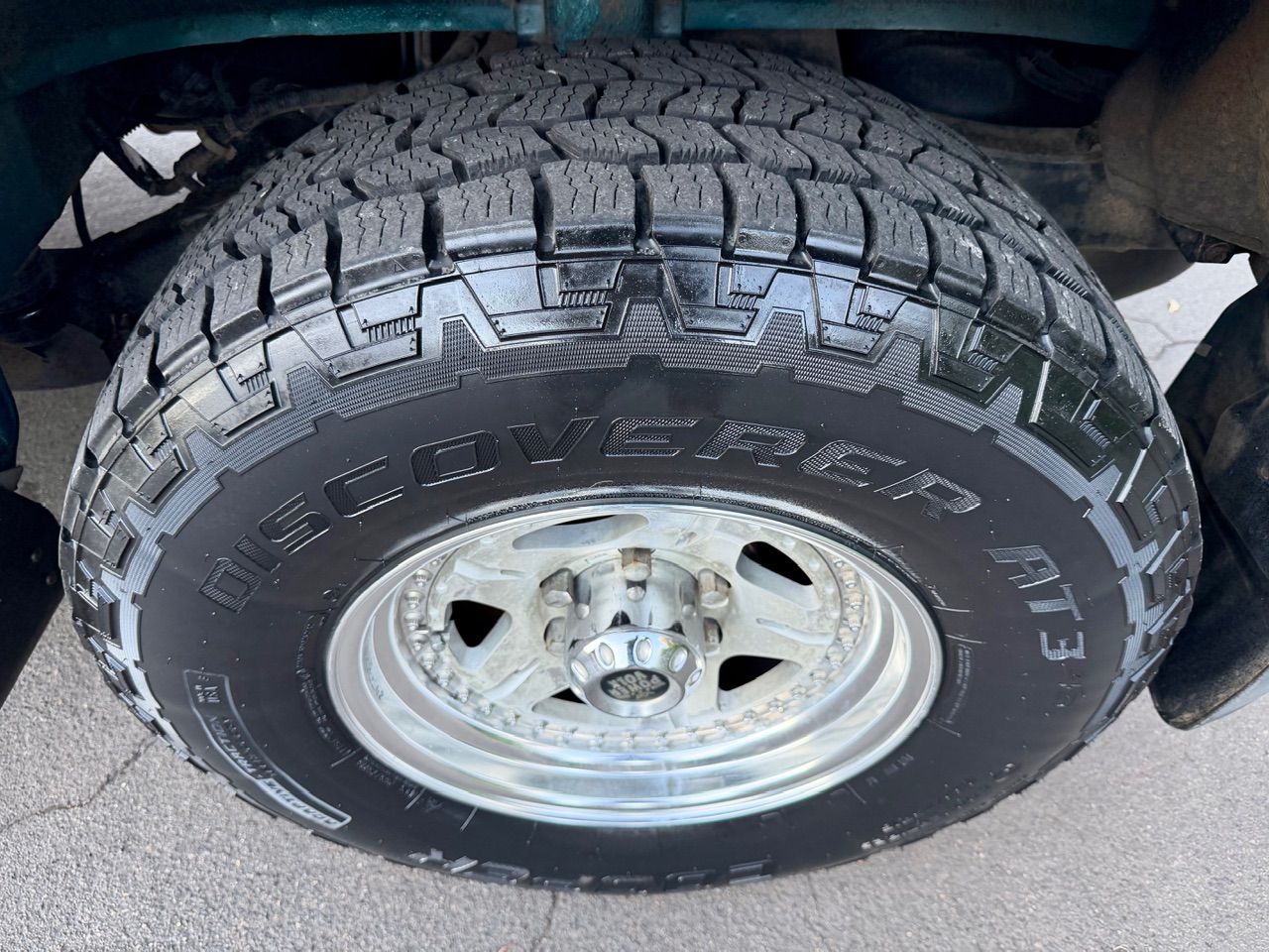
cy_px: 476
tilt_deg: -46.9
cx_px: 634
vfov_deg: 56.8
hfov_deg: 71.6
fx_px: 880
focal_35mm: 24
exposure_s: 1/96
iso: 200
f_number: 1.78
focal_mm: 6.76
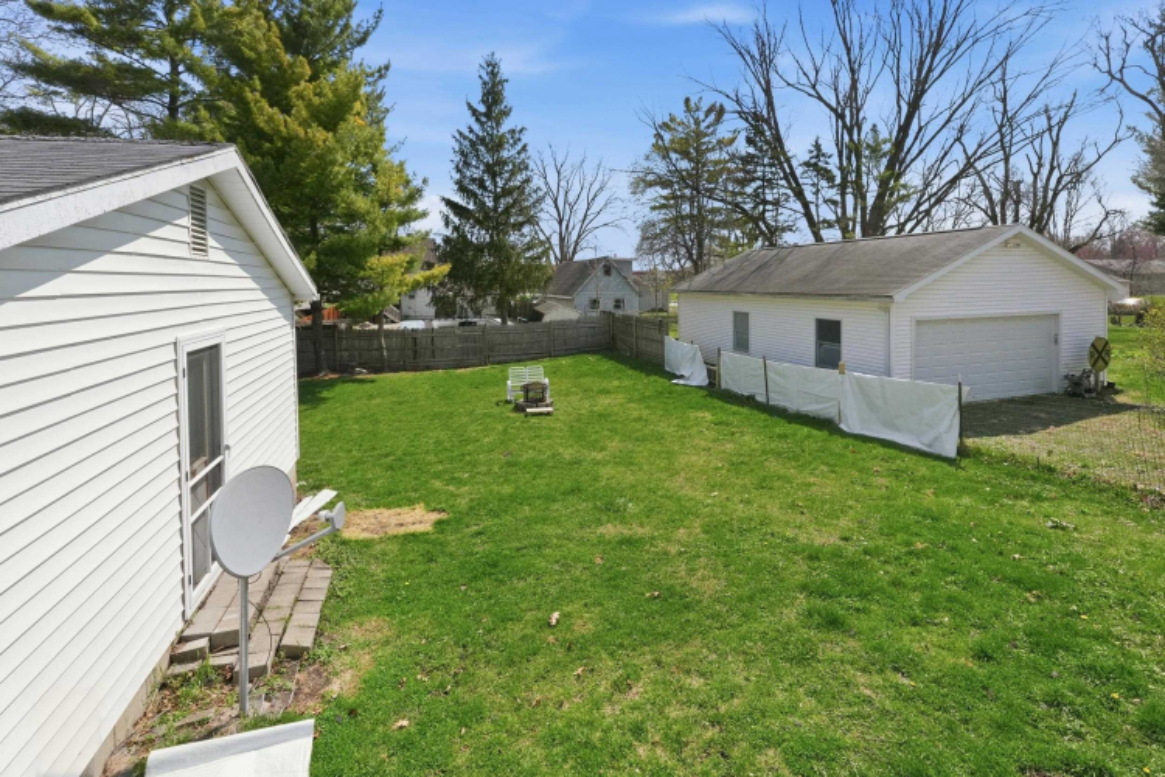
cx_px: 582
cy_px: 388
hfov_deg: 100.4
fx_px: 485
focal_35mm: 15
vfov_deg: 77.3
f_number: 10
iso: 400
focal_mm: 10
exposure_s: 1/800
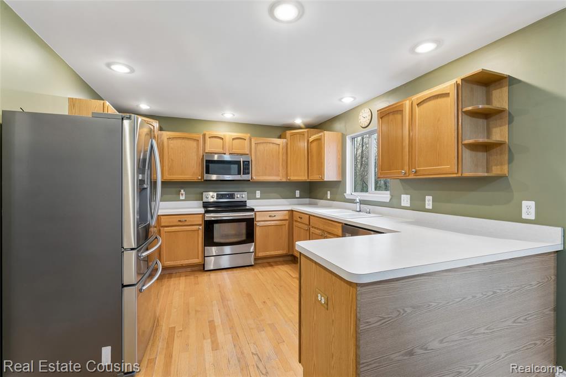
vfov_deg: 74.1
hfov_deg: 97.1
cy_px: 188
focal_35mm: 16
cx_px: 283
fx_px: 250
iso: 400
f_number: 13
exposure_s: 1/2
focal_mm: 15.9
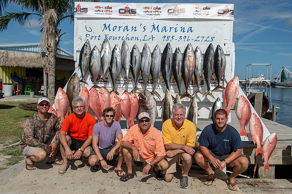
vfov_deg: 41.1
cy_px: 97
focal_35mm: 32
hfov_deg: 58.7
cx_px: 146
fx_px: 259
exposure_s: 1/200
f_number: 9
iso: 50
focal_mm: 32
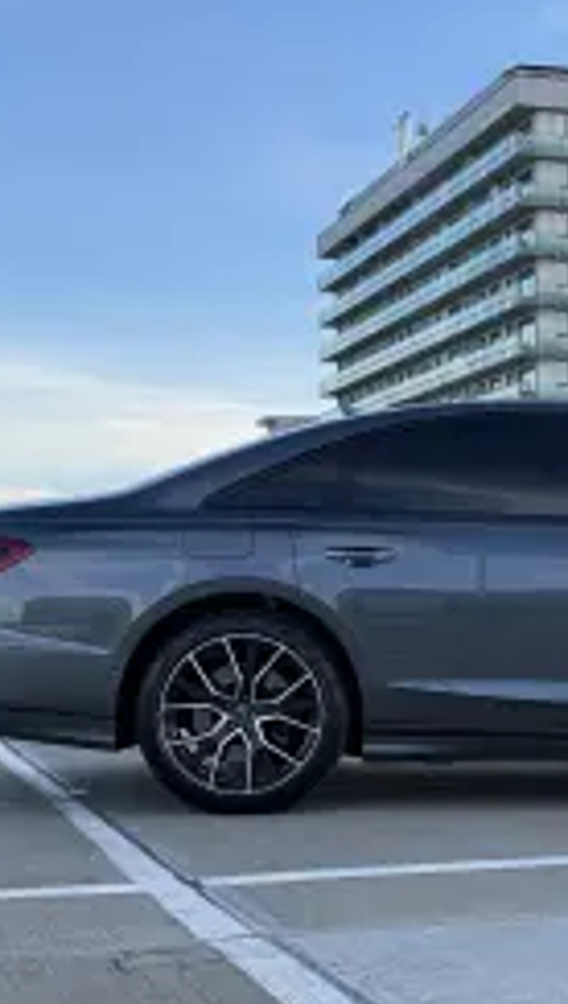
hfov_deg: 15.4
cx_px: 617
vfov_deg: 27.5
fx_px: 2053
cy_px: 543
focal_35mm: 77
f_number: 1.78
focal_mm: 6.76
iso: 100
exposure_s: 1/583
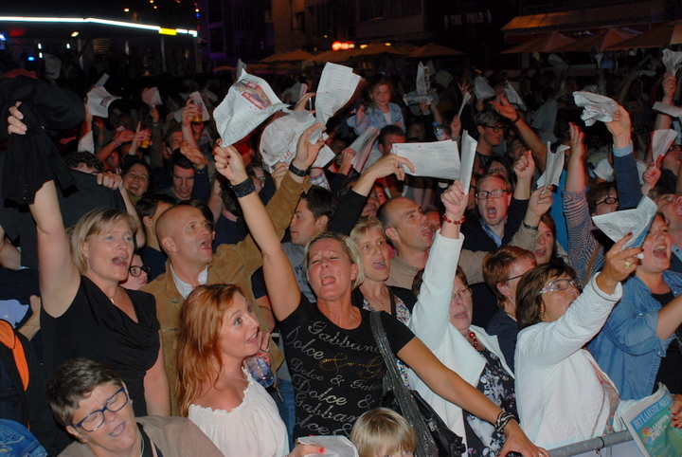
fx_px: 996
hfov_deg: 37.8
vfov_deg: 25.8
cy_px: 228
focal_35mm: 52
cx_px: 341
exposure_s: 1/60
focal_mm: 35
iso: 320
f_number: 4.5
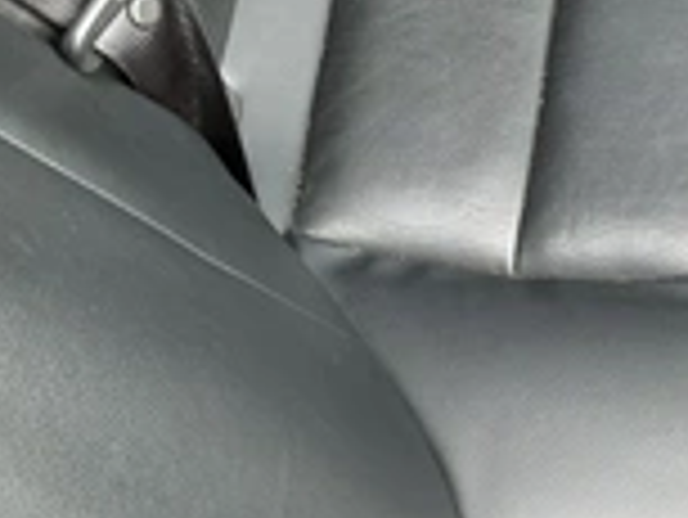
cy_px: 122
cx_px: 531
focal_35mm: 73
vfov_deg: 20.0
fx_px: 1452
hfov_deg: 26.3
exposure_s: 1/67
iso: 64
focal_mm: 3
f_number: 1.8
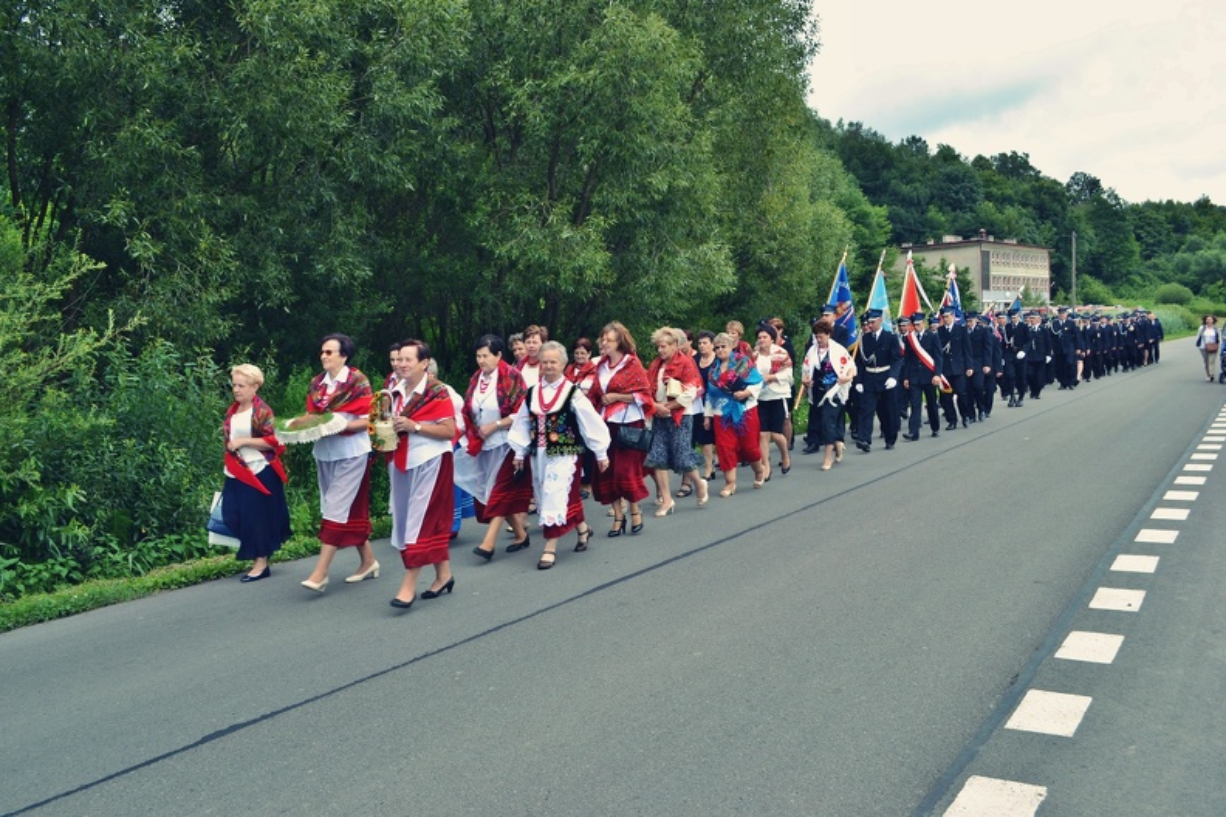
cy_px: 408
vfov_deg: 43.6
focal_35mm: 30
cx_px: 613
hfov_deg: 61.9
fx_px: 1022
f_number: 5.6
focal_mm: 20
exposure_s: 1/125
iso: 100
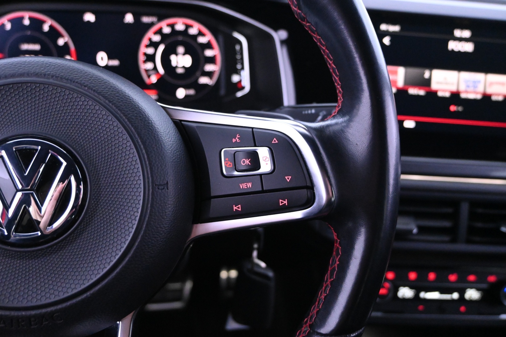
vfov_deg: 43.6
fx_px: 422
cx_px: 253
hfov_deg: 61.9
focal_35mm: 30
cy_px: 168
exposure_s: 1/30
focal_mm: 20
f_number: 3.8
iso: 6400
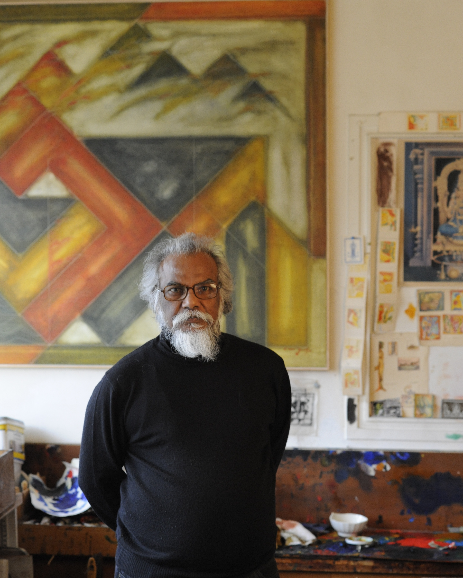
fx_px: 1644
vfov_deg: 20.0
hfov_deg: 16.0
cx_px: 232
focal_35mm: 96
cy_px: 317
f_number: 5.6
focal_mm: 85
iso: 2500
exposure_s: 1/100
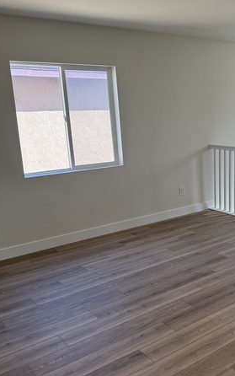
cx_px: 206
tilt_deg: -12.8
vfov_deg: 51.5
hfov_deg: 32.1
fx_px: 389
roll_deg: +1.3
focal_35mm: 38
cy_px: 199
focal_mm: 6.76
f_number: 1.78
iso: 125
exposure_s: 1/239
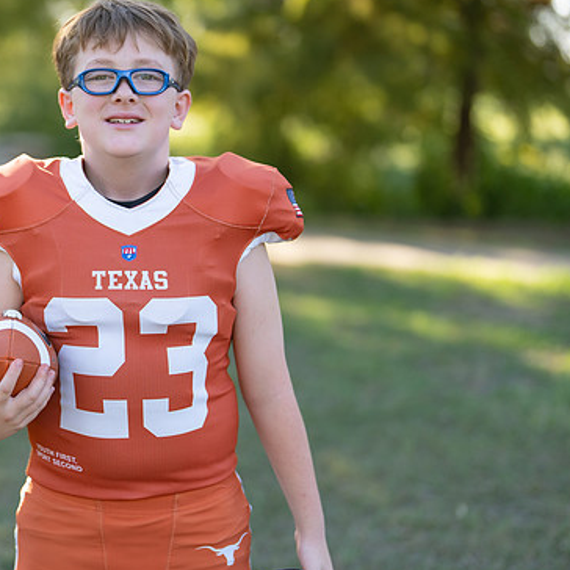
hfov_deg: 21.4
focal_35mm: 80
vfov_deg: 21.6
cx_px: 110
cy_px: 268
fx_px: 1490
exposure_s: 1/1250
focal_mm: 50
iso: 100
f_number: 1.2
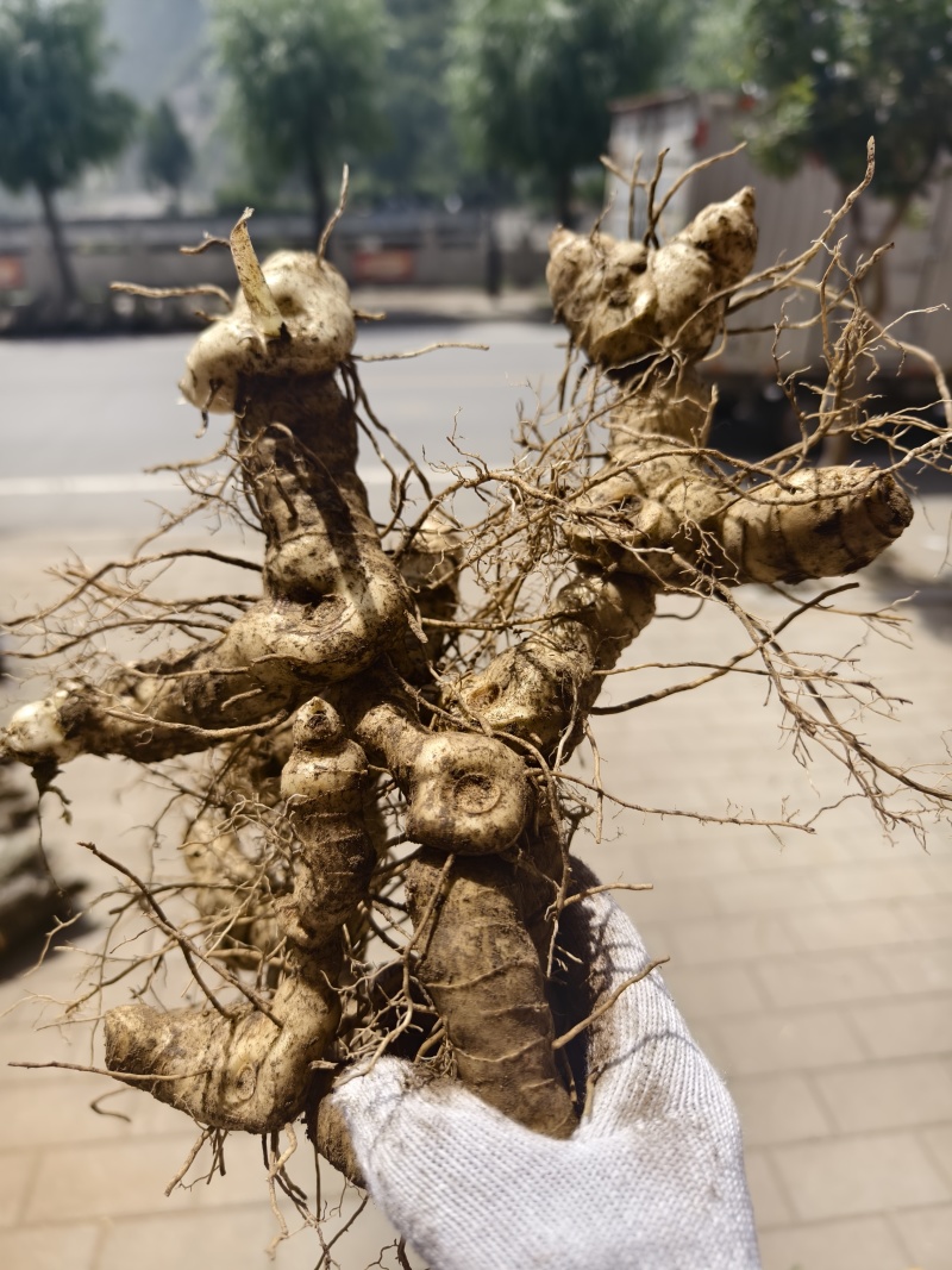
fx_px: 844
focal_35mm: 23
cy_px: 635
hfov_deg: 58.9
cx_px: 476
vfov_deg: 73.9
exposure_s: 1/4000
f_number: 1.75
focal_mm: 8.67
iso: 50
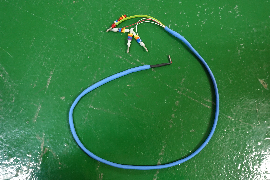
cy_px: 90
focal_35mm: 36
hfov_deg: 53.1
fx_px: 270
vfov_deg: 36.9
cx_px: 135
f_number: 2.8
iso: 800
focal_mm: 13.16
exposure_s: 1/15
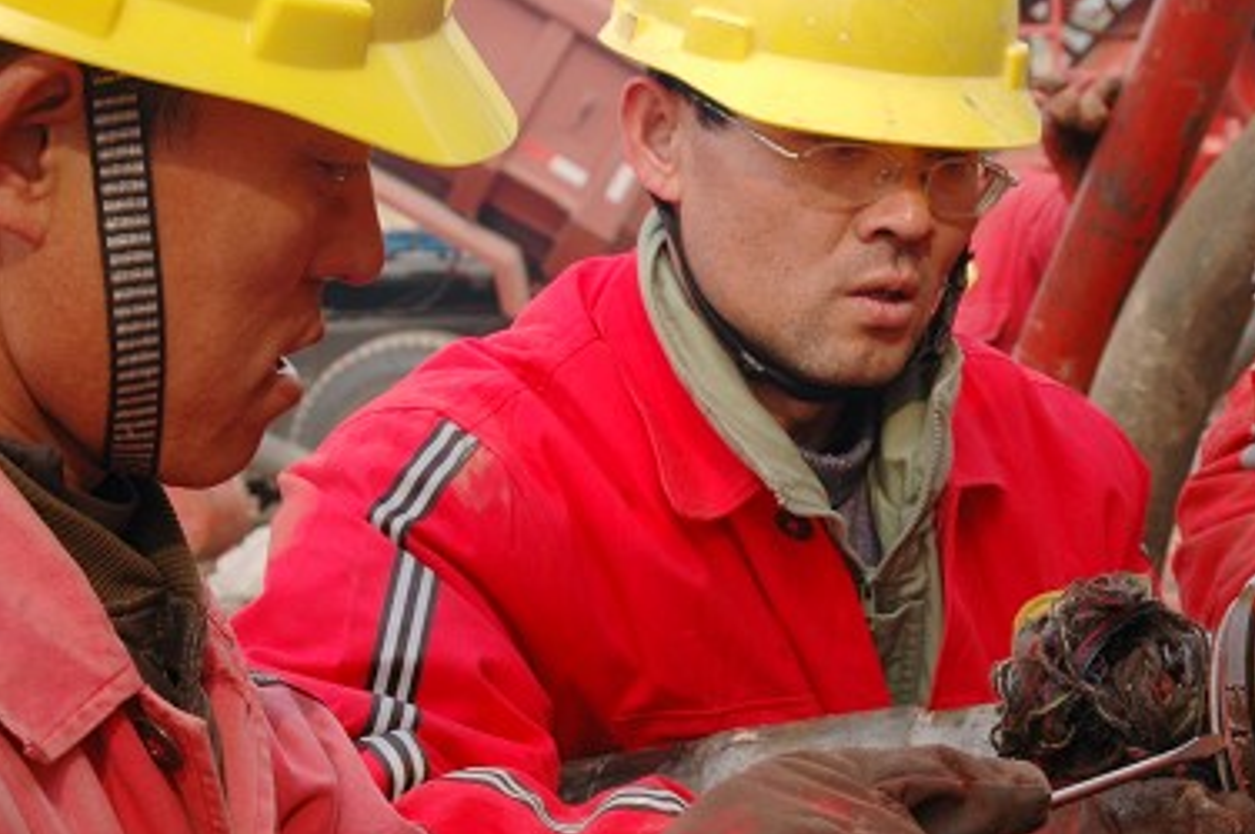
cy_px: 442
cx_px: 731
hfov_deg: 24.2
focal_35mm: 84
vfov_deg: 16.3
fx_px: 2919
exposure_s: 1/160
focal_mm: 35
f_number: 6.3
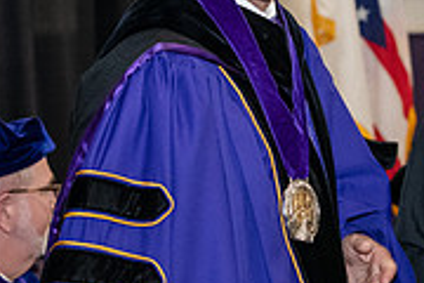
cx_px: 334
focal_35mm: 226
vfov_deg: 6.1
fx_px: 2662
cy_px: 112
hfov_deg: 9.1
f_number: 5
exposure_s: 1/200
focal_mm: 70
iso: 2500
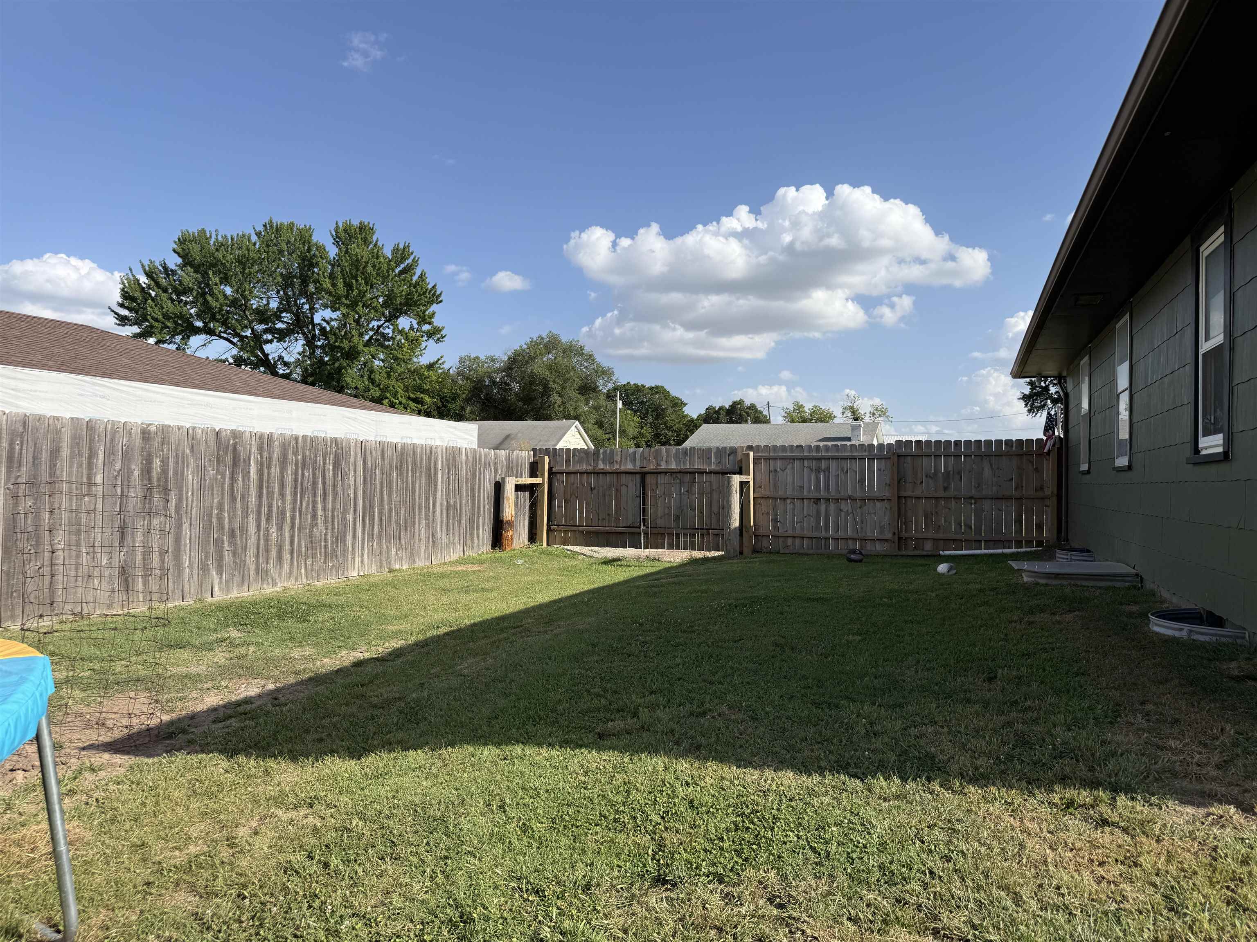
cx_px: 628
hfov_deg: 71.6
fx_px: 872
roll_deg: -0.2
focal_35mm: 24
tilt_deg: +1.6
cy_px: 471
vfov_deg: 56.8
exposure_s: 1/3953
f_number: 1.78
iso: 80
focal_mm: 6.76
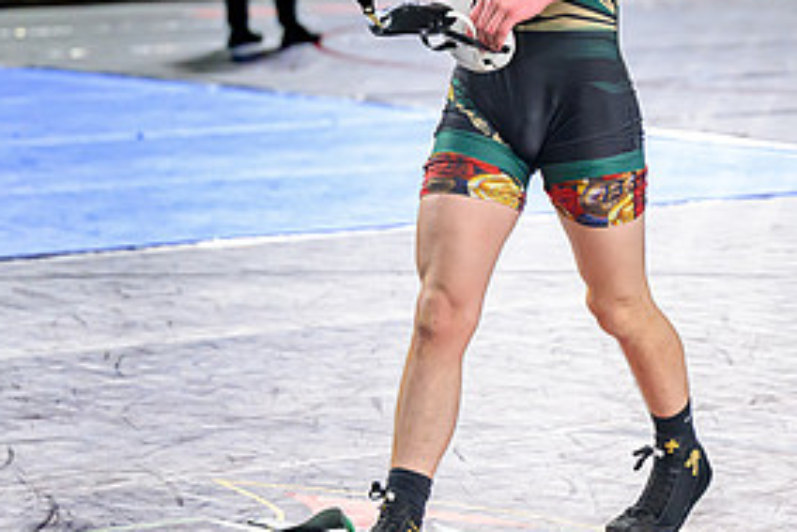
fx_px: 4208
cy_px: -28
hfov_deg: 10.8
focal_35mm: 190
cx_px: 578
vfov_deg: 7.2
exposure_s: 1/800
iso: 3200
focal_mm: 79
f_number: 2.8
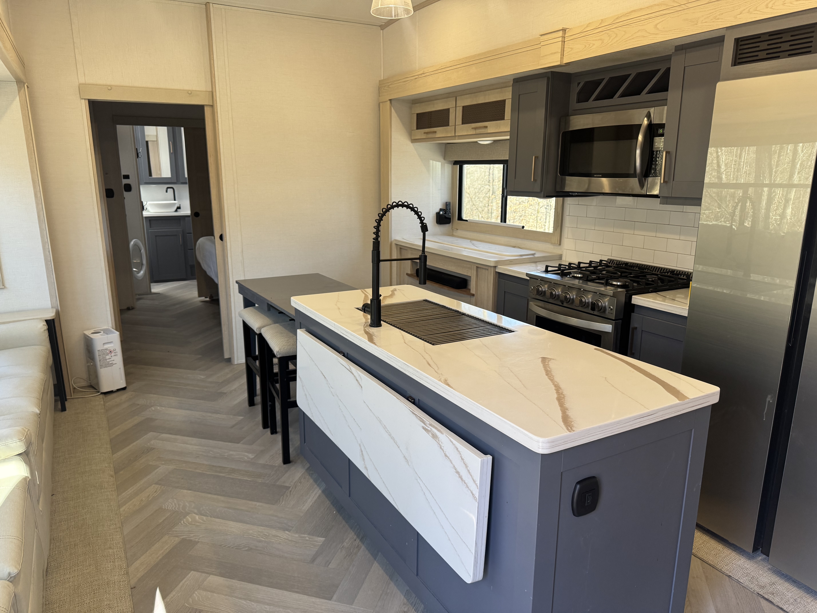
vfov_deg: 56.8
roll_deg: -1.1
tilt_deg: -13.2
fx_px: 566
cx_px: 408
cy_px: 306
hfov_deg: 71.6
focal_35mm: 24
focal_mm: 6.76
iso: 200
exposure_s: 1/121
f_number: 1.78
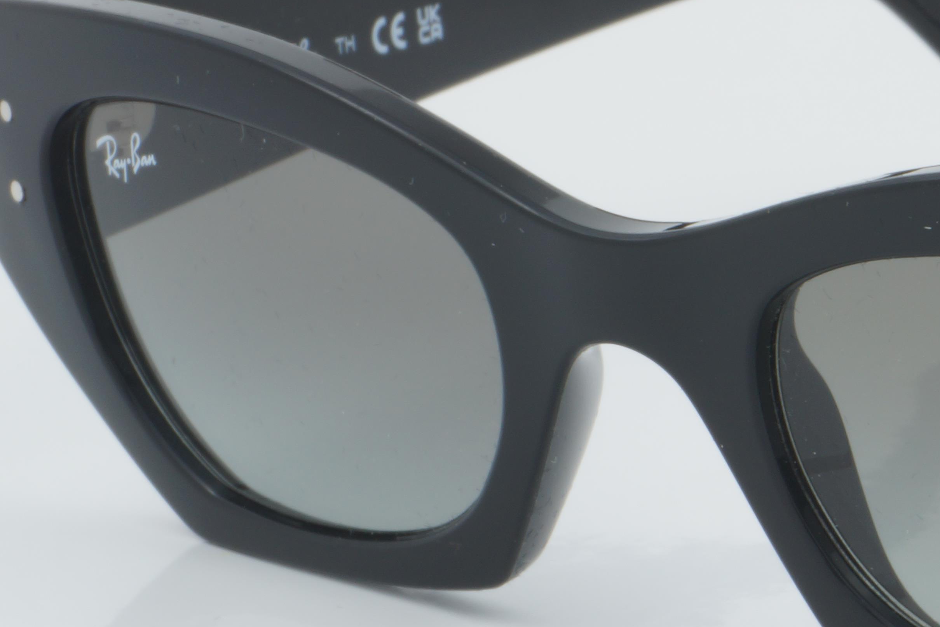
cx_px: 1079
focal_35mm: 186
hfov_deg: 10.9
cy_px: 376
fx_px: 4857
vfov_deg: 7.4
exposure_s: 1/3
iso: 100
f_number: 32
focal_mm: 50
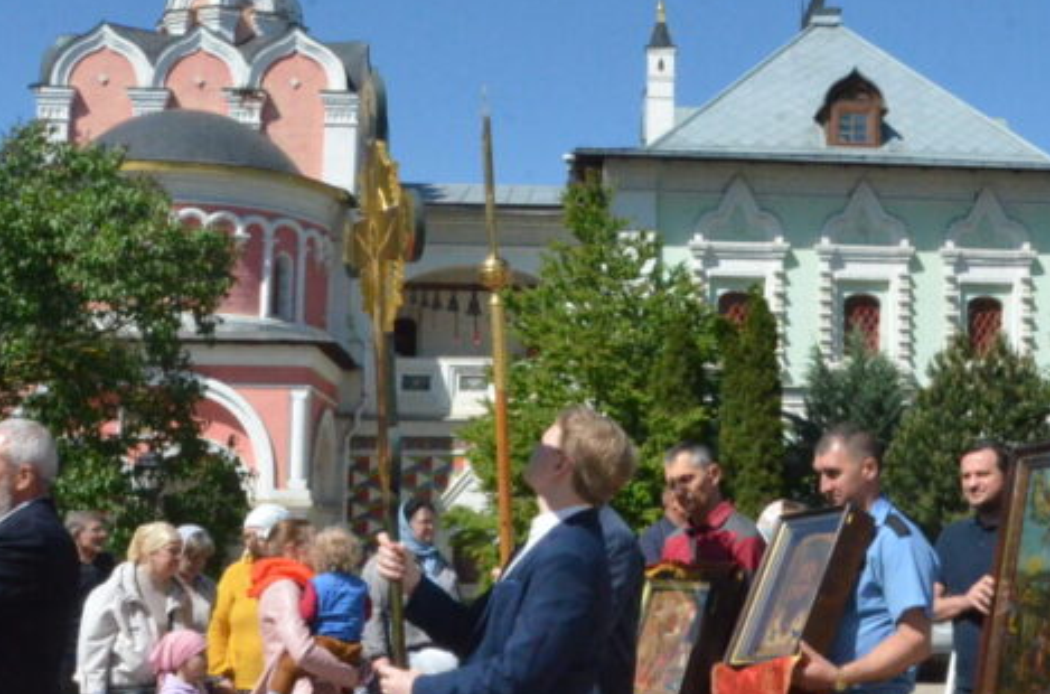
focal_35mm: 59
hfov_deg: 33.2
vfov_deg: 22.8
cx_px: 808
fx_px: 1716
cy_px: 284
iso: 4500
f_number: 18
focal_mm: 18
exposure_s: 1/1250
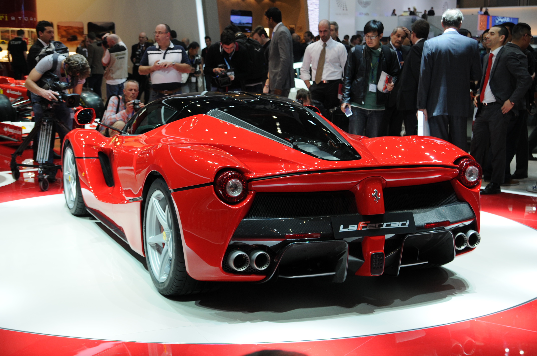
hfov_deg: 35.1
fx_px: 849
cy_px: 178
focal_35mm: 57
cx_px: 268
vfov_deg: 23.7
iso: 320
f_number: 5
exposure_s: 1/100
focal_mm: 38
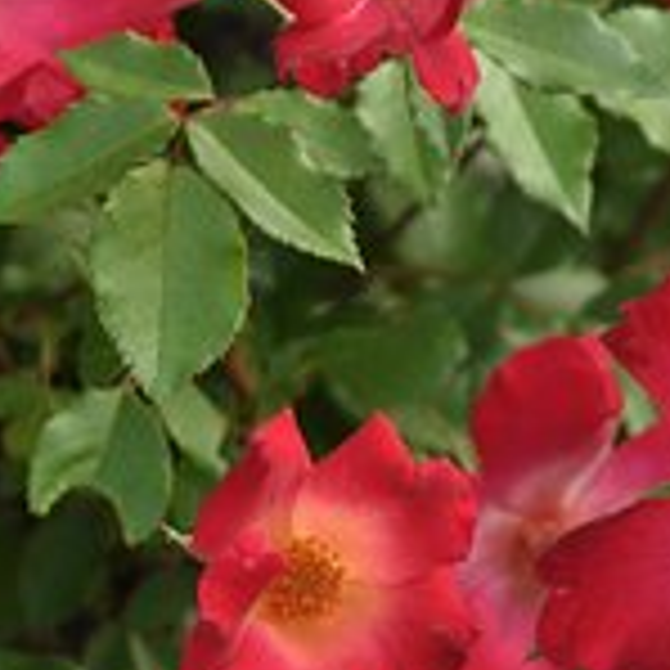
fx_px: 6701
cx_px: 773
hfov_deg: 5.7
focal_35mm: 306
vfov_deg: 5.7
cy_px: 490
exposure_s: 1/250
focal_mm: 70
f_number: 4.5
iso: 200
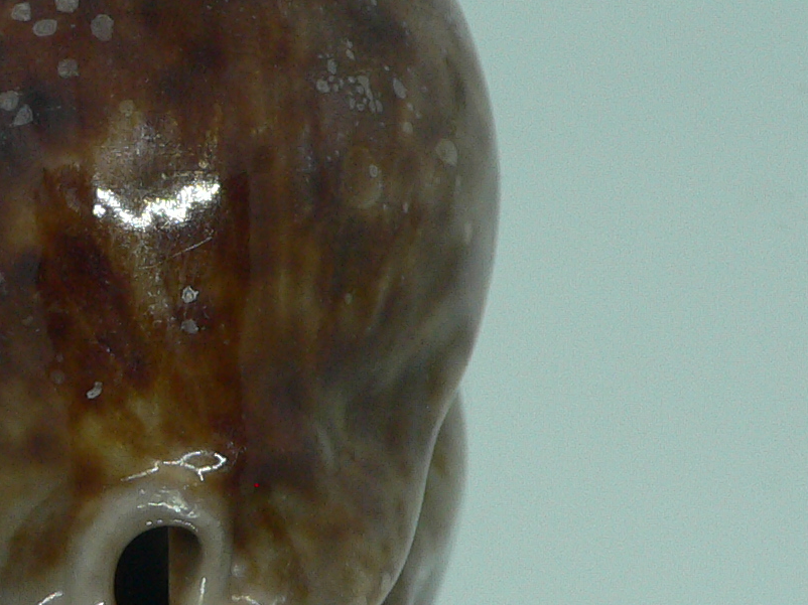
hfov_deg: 21.9
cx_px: 143
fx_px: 2053
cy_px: 335
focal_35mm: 88
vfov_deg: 16.8
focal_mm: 4.6
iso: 100
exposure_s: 1/60
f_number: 2.8
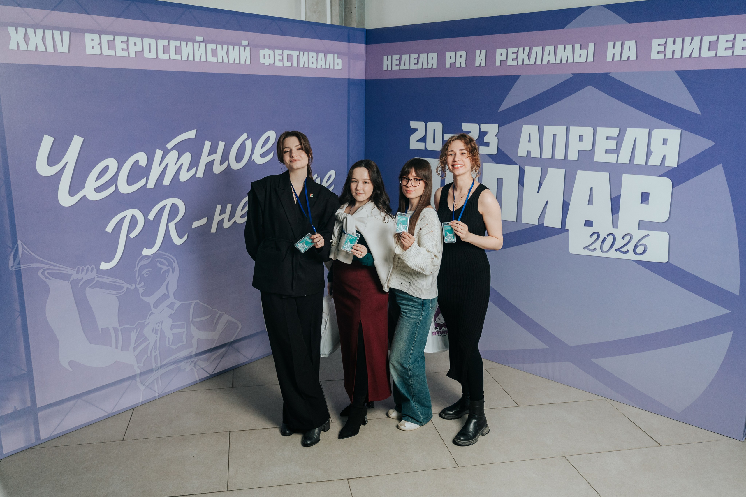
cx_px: 367
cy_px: 242
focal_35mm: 30
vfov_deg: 43.3
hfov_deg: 61.5
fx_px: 627
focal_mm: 28
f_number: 2.8
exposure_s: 1/160
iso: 800
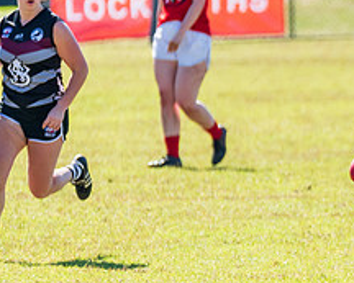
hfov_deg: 1.7
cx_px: 433
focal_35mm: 1151
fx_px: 12065
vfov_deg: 1.3
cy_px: 120
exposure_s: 1/2000
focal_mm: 400
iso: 800
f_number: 6
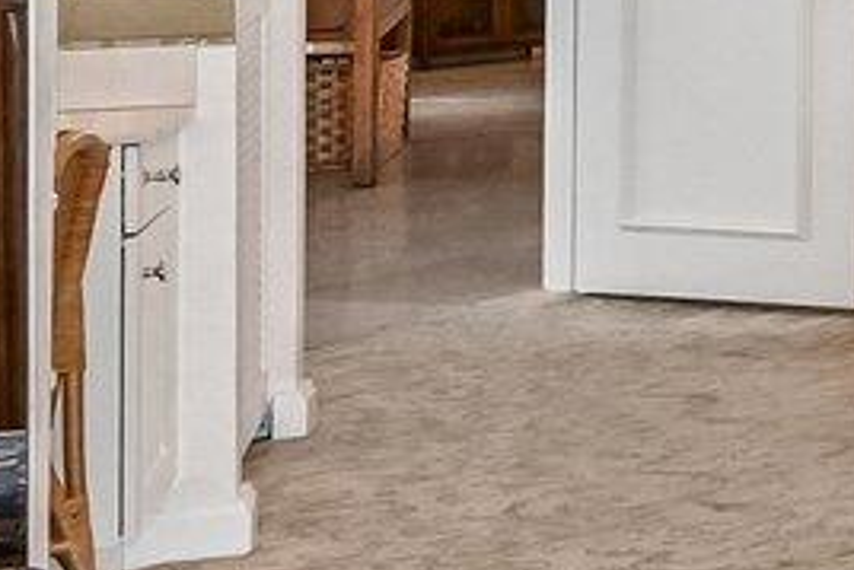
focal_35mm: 107
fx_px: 2540
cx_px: 2552
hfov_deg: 11.4
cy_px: -161
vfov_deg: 12.4
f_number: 8
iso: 2500
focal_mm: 14
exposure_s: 1/500
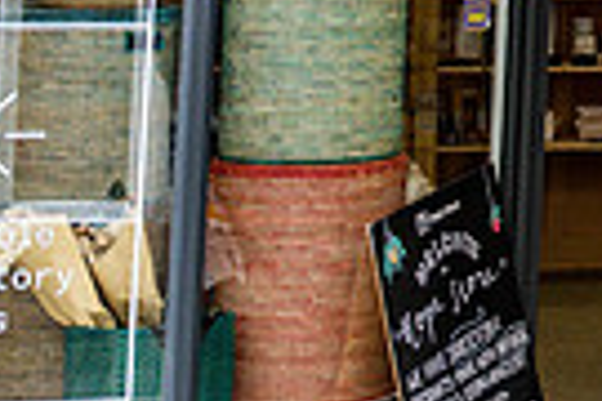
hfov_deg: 12.3
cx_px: 1249
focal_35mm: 146
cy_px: -336
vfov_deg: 9.0
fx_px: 2441
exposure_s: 1/500
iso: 500
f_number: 2.8
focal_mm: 34
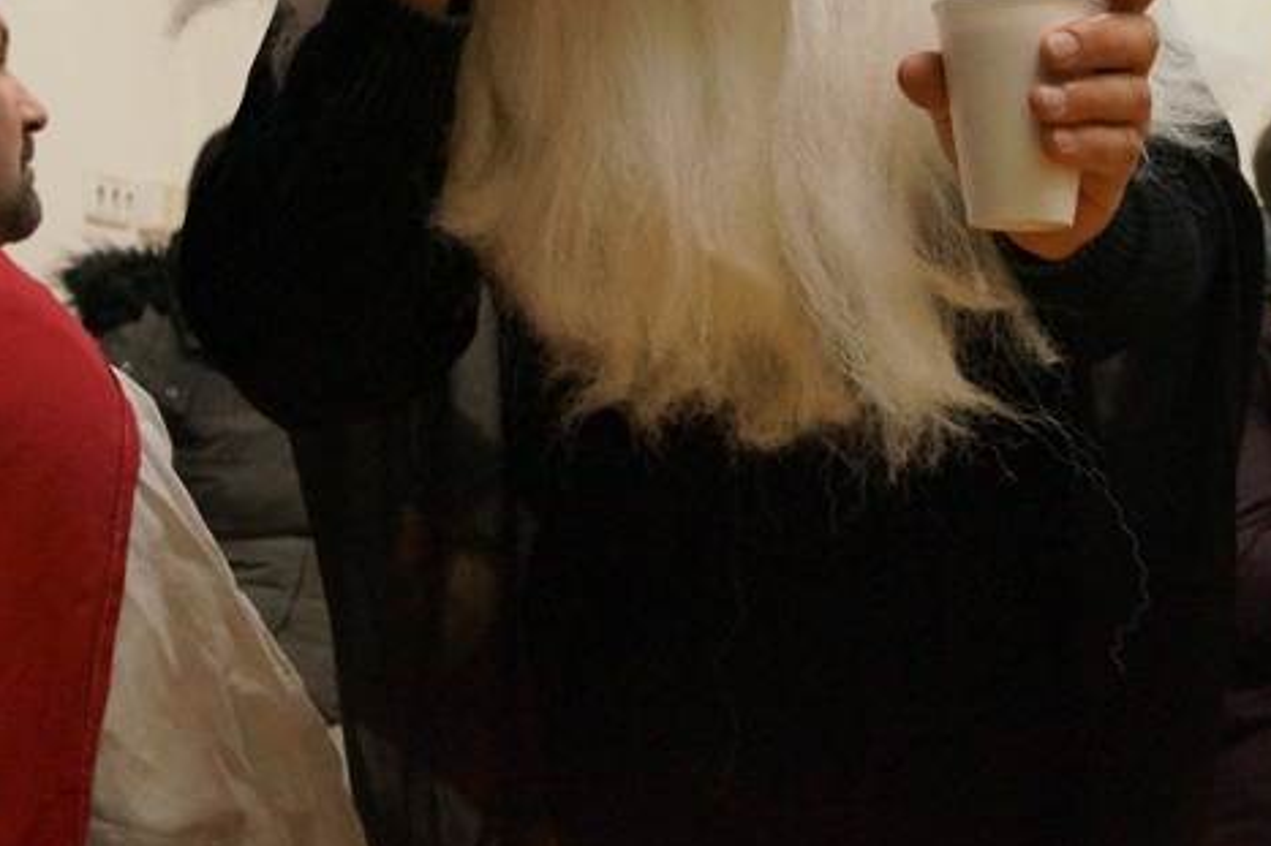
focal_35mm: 52
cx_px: 610
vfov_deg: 25.1
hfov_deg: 38.2
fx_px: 1835
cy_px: 63
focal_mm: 18
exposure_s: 1/160
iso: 3200
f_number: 3.5
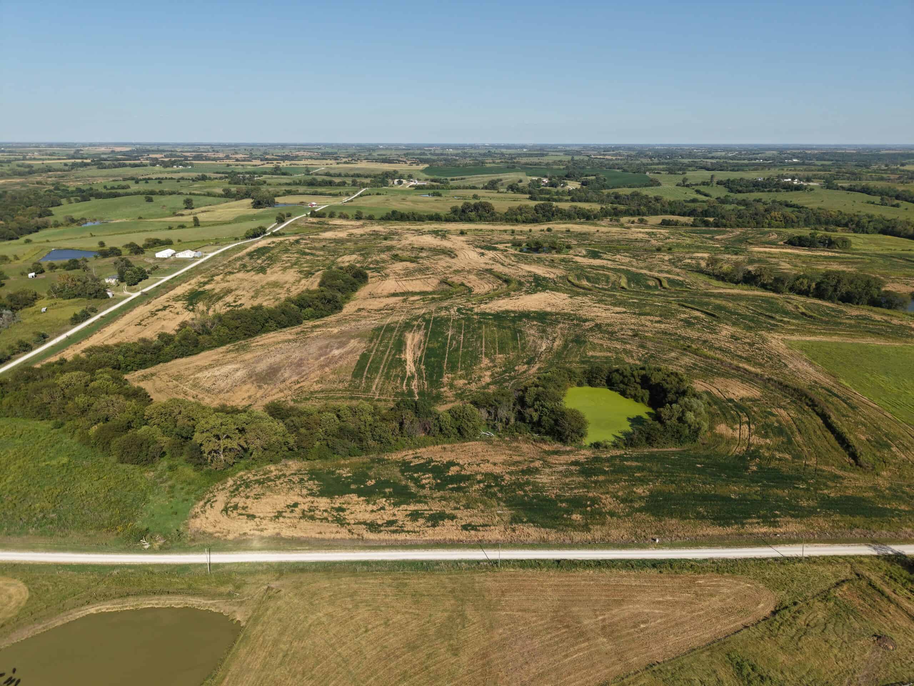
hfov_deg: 71.6
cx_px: 457
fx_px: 634
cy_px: 343
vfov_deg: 56.8
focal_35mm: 24
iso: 100
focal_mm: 8.67
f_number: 1.8
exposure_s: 1/400
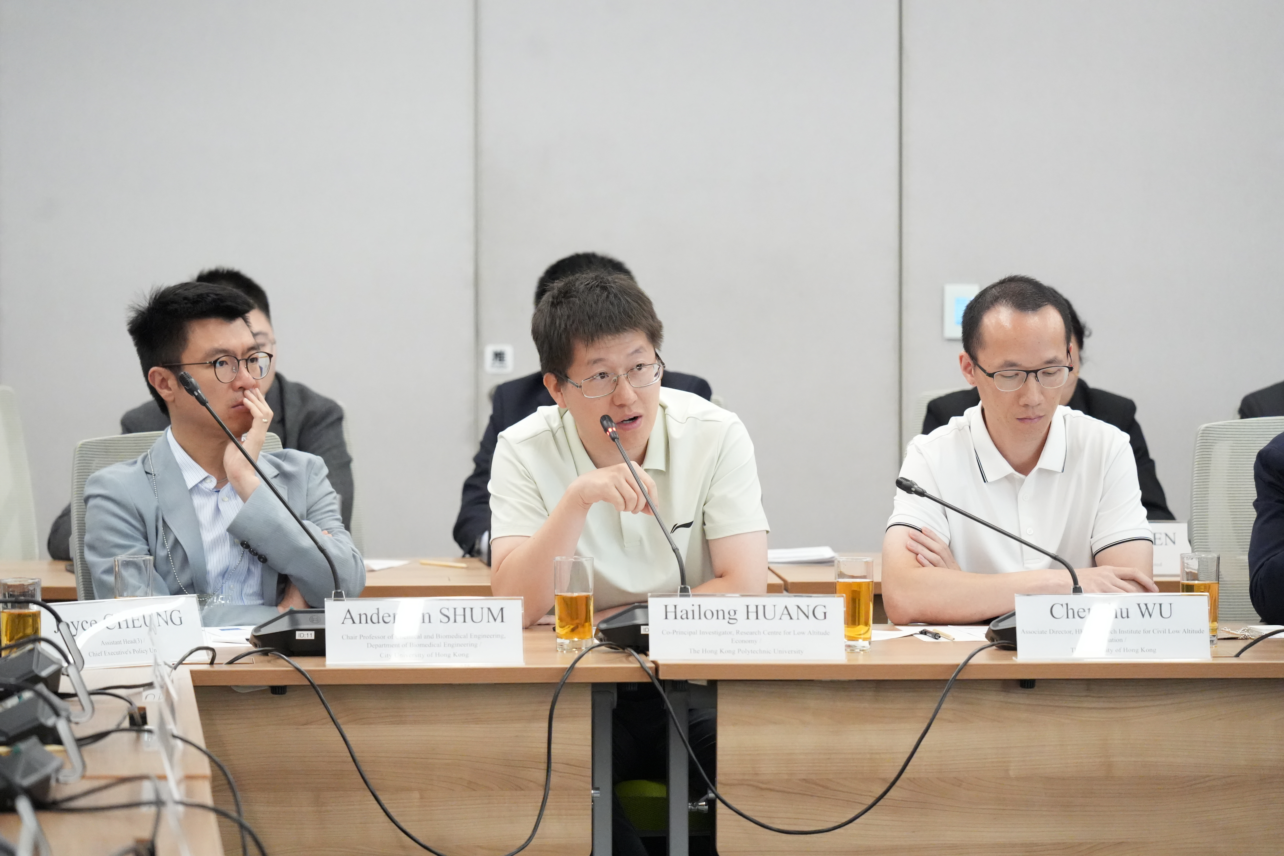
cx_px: 642
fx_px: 5457
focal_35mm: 153
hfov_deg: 13.4
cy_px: 428
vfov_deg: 9.0
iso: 12800
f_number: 4
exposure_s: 1/320
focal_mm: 153
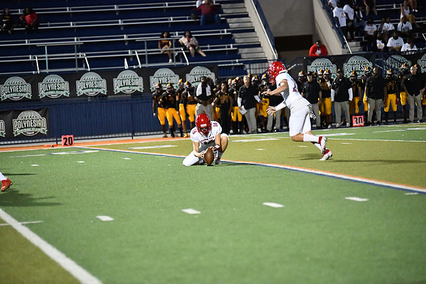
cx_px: 213
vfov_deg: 9.2
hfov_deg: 13.7
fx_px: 1775
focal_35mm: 150
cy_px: 142
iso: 14400
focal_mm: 150
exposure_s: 1/3200
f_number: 2.8
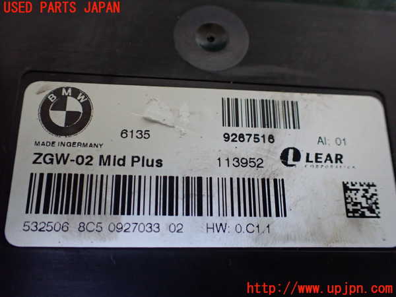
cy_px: 148
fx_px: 343
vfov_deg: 46.8
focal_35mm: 30
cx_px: 198
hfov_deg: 60.0
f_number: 2.3
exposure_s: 1/125
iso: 640
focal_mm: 5.4
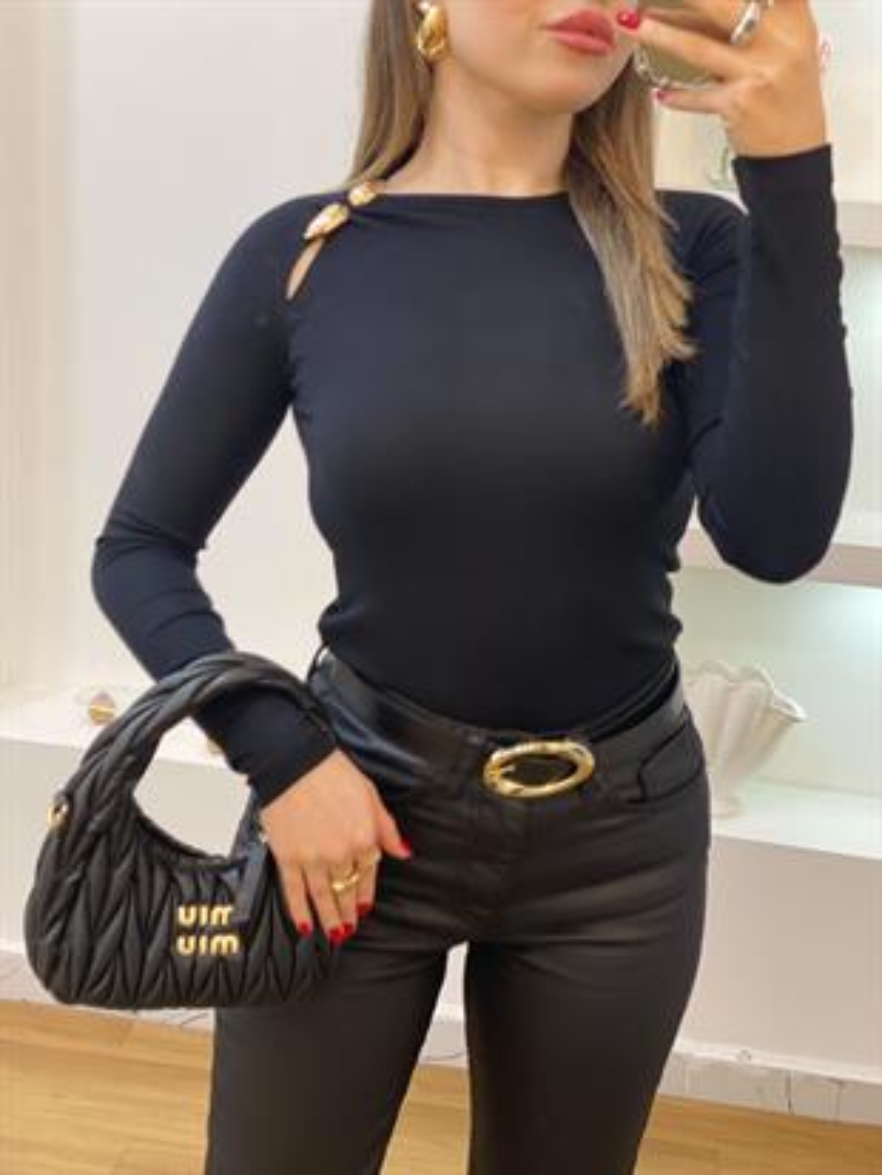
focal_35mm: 52
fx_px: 1766
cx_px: 441
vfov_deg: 36.8
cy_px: 588
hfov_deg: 28.0
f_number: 2
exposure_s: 1/100
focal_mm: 6
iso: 125
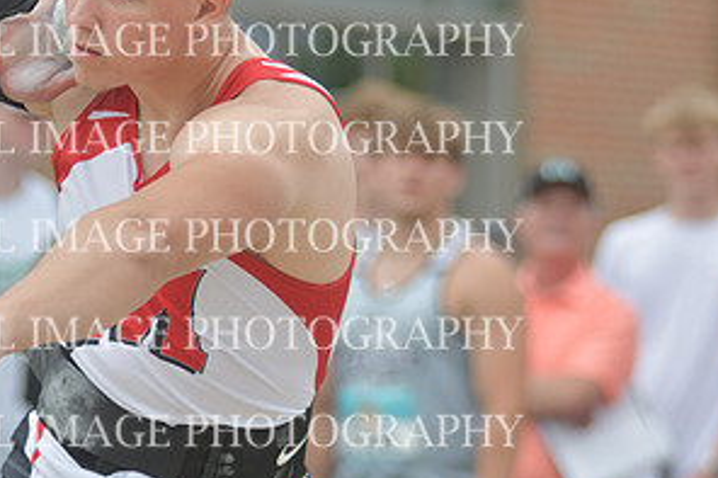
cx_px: 172
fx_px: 7893
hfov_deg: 5.2
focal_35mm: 396
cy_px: 89
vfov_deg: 3.5
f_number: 2.8
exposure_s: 1/2000
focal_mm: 135
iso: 250
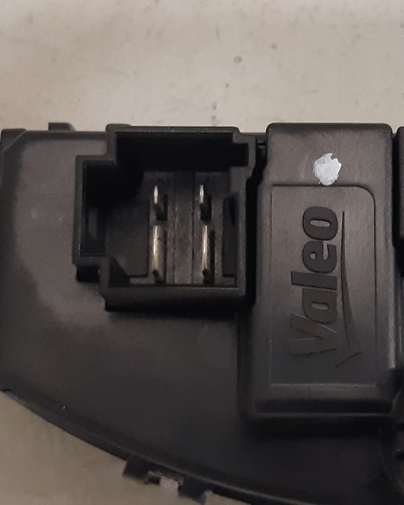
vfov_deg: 40.2
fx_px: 688
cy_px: 207
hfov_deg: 32.4
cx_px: 281
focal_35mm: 46
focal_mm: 3.93
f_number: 1.7
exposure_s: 1/33
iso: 250
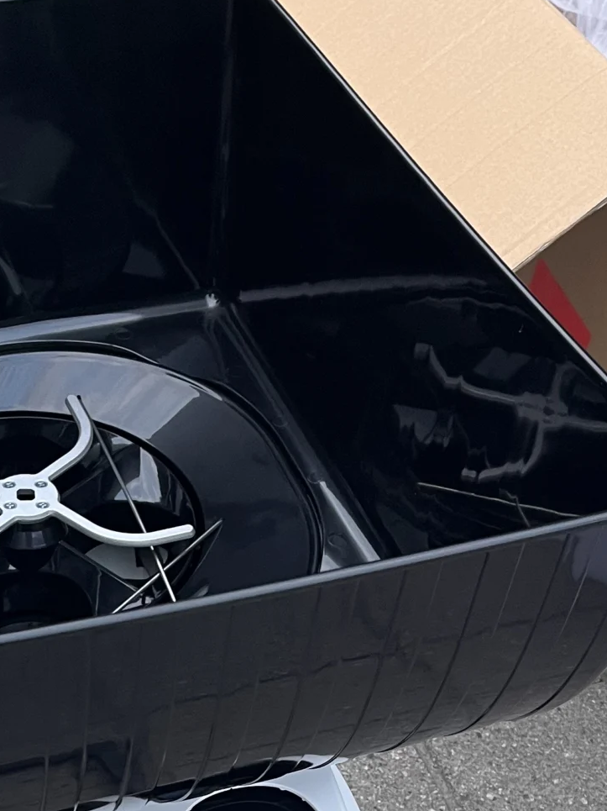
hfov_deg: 21.2
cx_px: 206
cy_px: 837
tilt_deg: -49.7
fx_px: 1614
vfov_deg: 26.5
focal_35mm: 69
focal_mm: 5.1
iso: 125
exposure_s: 1/82
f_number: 1.6
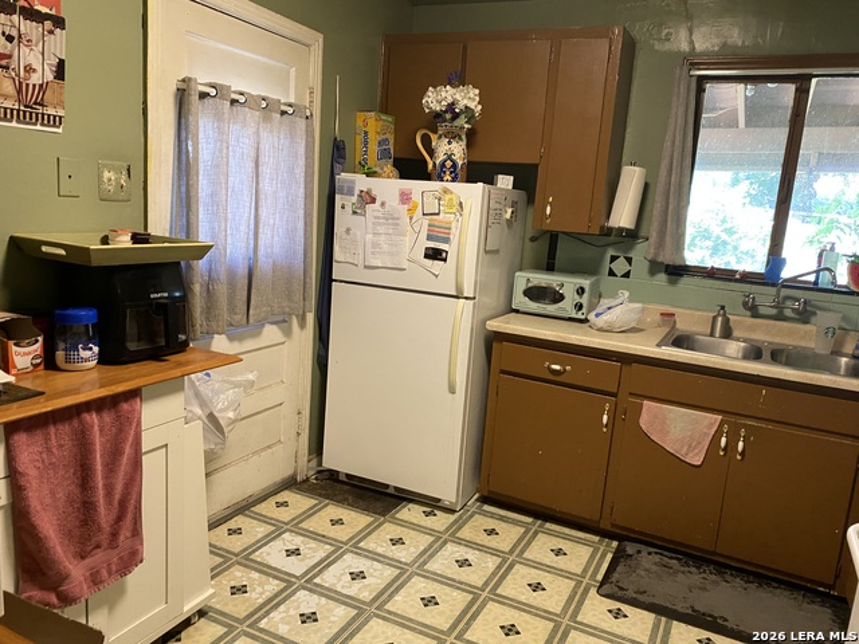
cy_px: 322
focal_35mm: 26
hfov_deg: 67.3
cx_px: 430
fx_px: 645
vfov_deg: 53.1
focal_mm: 4.25
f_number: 1.8
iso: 250
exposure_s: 1/60
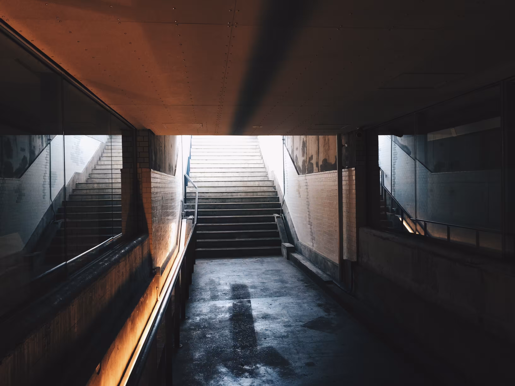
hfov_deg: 61.7
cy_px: 193
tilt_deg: -0.3
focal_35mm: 29
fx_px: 431
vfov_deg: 48.2
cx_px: 258
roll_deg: +1.0
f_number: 2.2
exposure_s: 1/15
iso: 50
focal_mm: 4.15
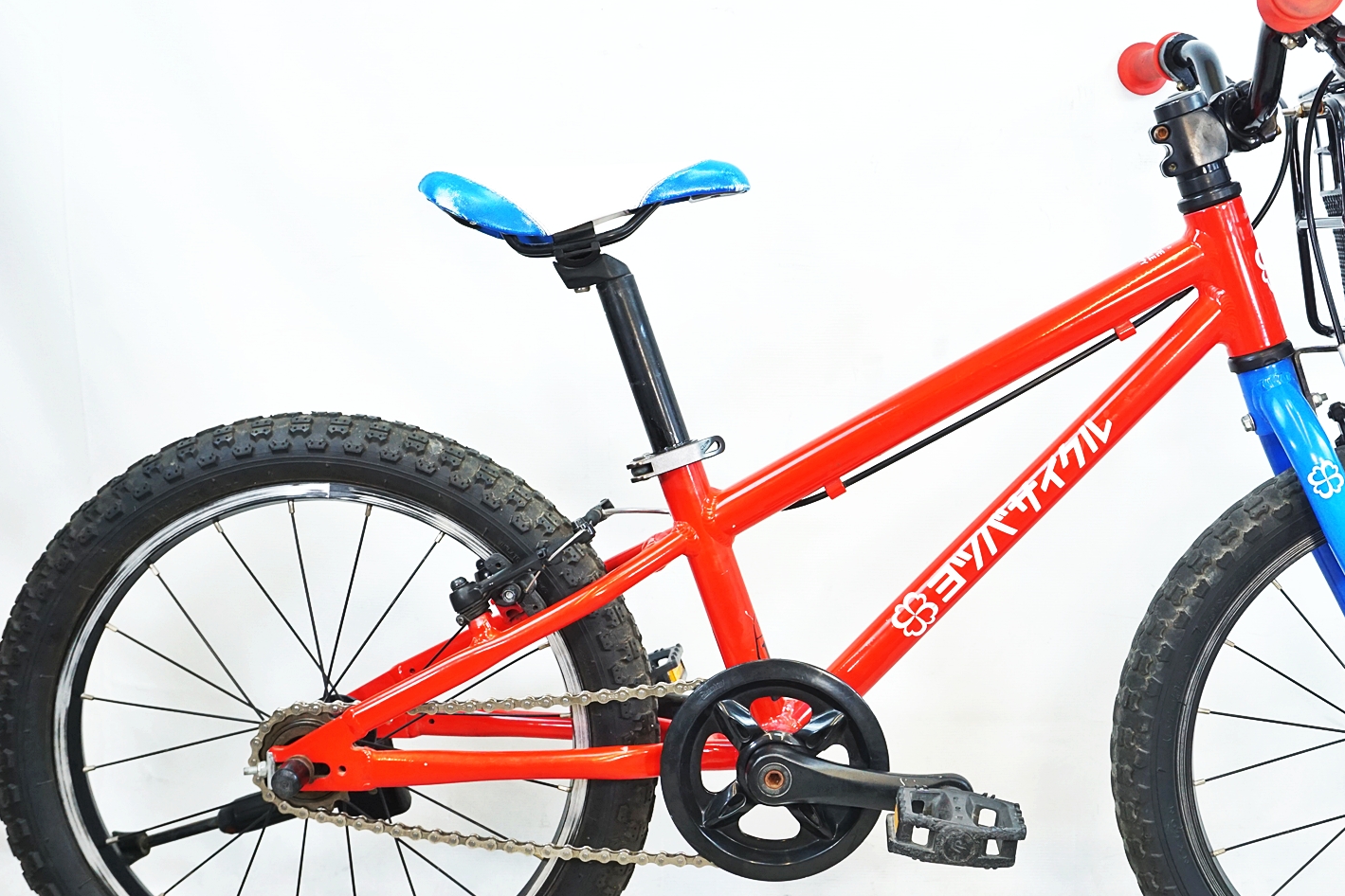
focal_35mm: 47
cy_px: 482
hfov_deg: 41.7
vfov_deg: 28.8
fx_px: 1744
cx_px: 882
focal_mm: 23
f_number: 6.3
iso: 800
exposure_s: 1/40
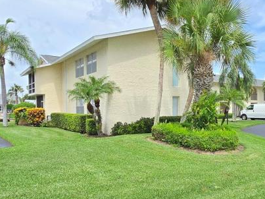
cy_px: 115
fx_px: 237
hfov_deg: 56.7
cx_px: 183
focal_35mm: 31
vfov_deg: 45.3
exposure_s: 1/2000
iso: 64
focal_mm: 2.2
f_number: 2.2
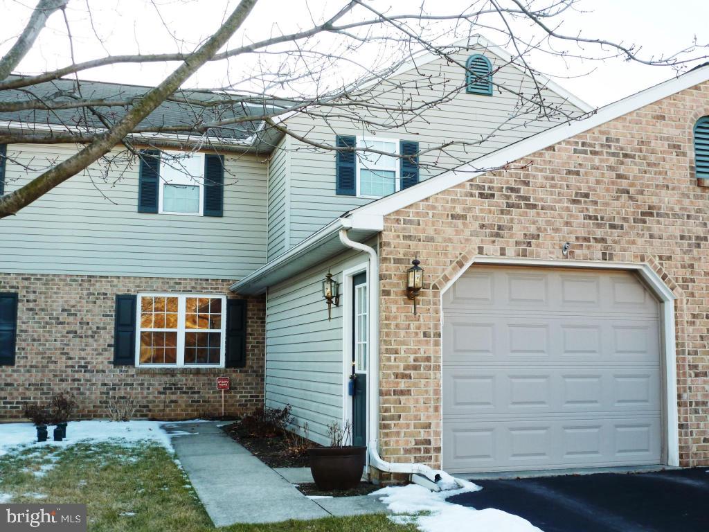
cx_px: 354
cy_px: 266
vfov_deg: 37.7
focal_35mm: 38
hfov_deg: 49.0
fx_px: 778
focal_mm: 6.8
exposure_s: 1/100
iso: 100
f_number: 3.8
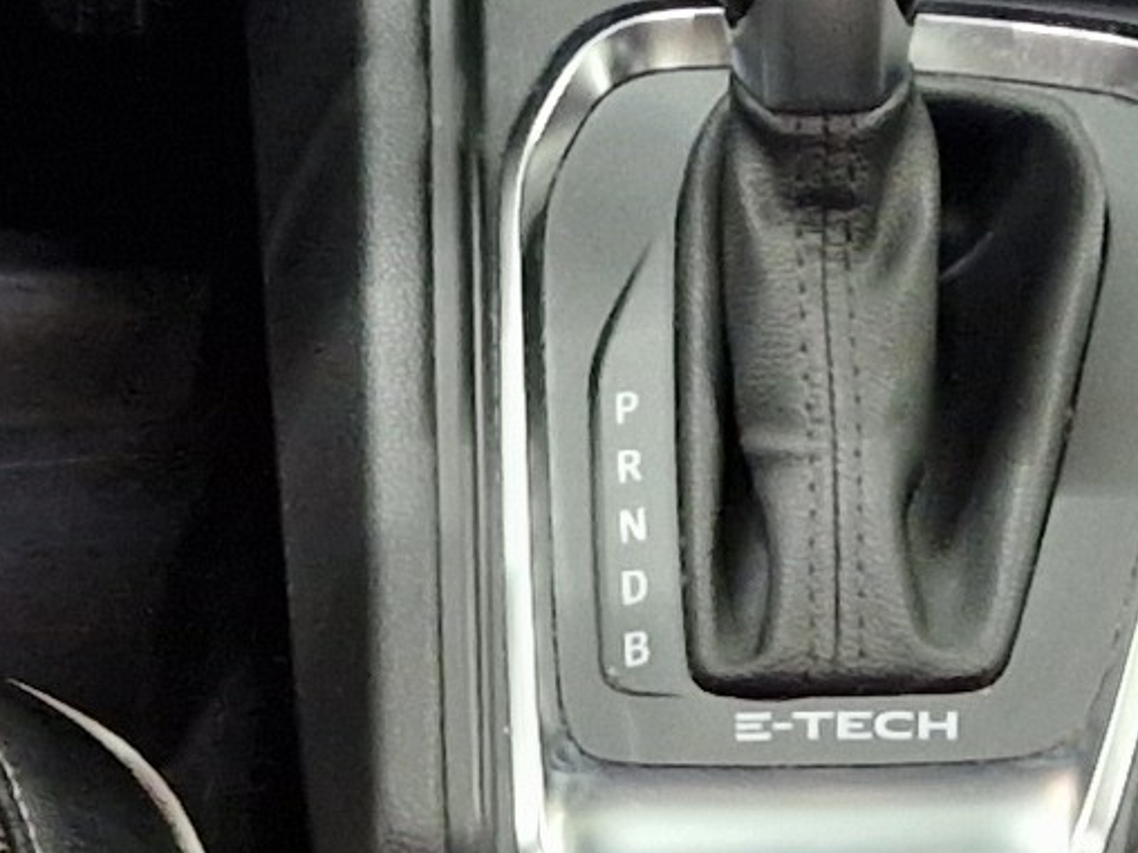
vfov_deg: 8.1
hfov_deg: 10.9
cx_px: 923
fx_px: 5950
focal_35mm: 181
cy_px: -96
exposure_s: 1/100
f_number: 1.8
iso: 500
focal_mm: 5.4
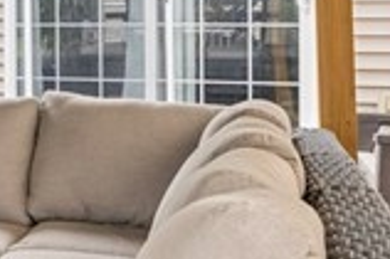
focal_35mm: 96
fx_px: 1039
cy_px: -14
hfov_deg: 16.7
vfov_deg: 14.0
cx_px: -363
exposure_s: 1/100
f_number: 8
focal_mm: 14
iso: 200
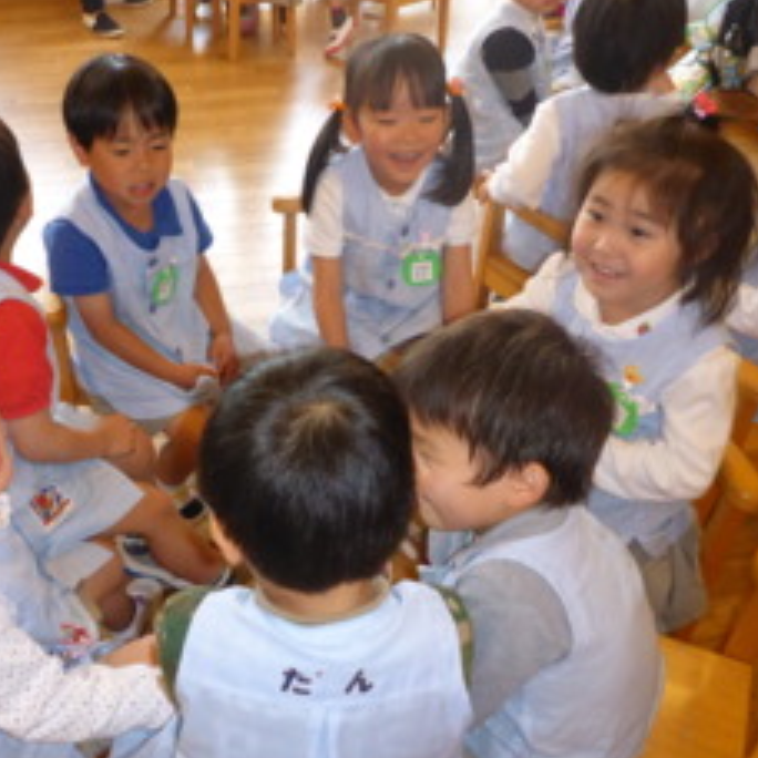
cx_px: 269
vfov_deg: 43.9
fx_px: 941
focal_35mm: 38
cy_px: 376
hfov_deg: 43.4
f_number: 3.3
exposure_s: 1/125
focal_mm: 4.9
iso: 800
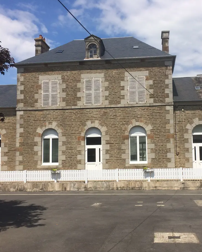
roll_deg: +1.0
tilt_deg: +3.5
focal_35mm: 40
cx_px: 126
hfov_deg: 37.1
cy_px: 130
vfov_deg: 45.8
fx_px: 299
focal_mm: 4.15
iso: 32
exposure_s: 1/3731
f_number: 2.2
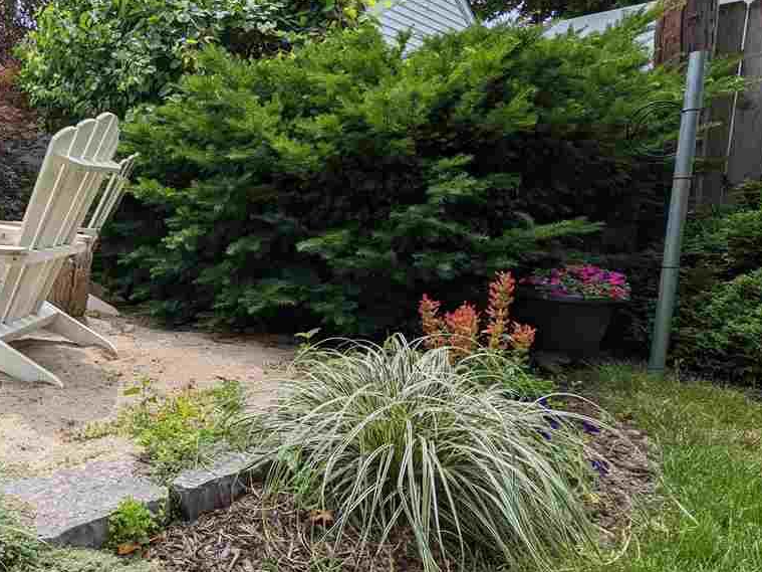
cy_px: 301
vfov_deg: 51.3
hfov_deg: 59.3
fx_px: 594
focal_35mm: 27
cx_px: 134
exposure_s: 1/1066
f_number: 2.2
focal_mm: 2.22
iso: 24
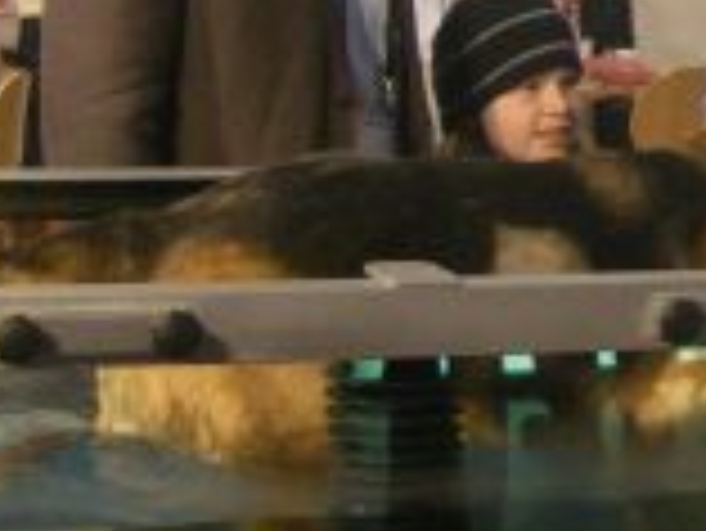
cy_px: 142
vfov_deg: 12.2
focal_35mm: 121
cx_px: 553
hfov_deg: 16.2
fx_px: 2470
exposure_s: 1/50
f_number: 3.3
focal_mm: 6.3
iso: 320
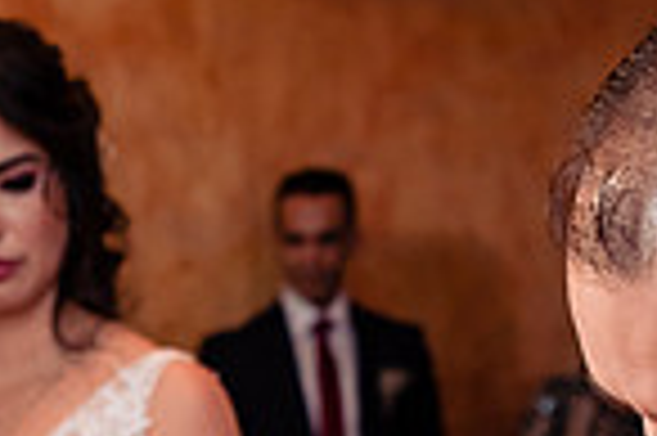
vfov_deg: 9.7
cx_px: 104
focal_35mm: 139
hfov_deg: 14.7
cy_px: 519
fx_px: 2534
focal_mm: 35
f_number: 3.5
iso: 1250
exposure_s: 1/200
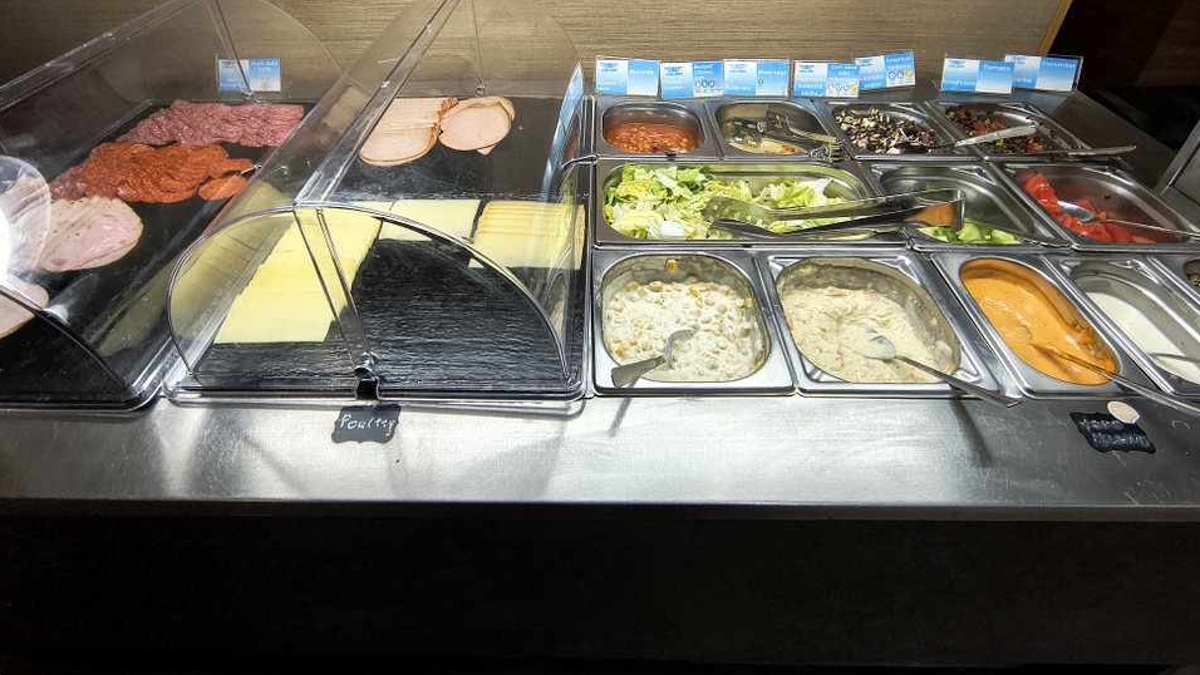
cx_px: 584
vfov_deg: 71.8
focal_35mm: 14
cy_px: 218
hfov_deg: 106.8
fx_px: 446
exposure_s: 1/50
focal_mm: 2.13
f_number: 2.2
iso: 237
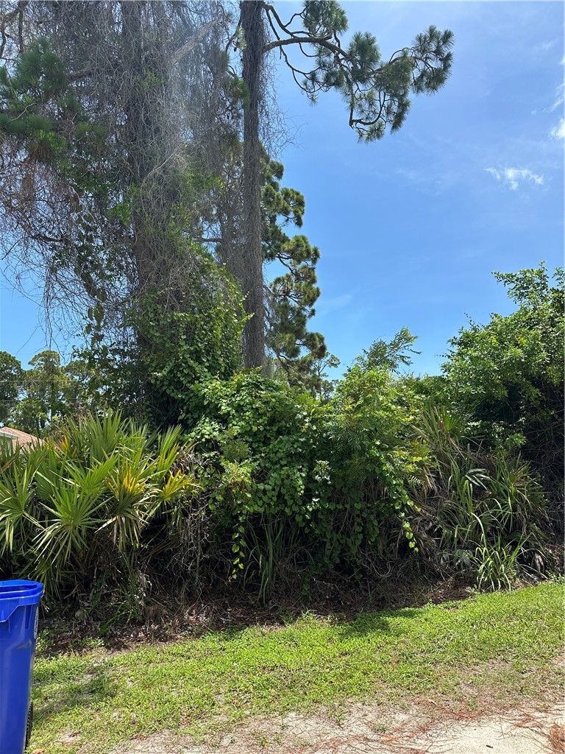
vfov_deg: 71.6
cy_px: 377
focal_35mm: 24
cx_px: 282
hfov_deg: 56.8
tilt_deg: +8.1
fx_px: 522
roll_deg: +2.7
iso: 80
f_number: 1.78
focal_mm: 6.86
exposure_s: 1/3247
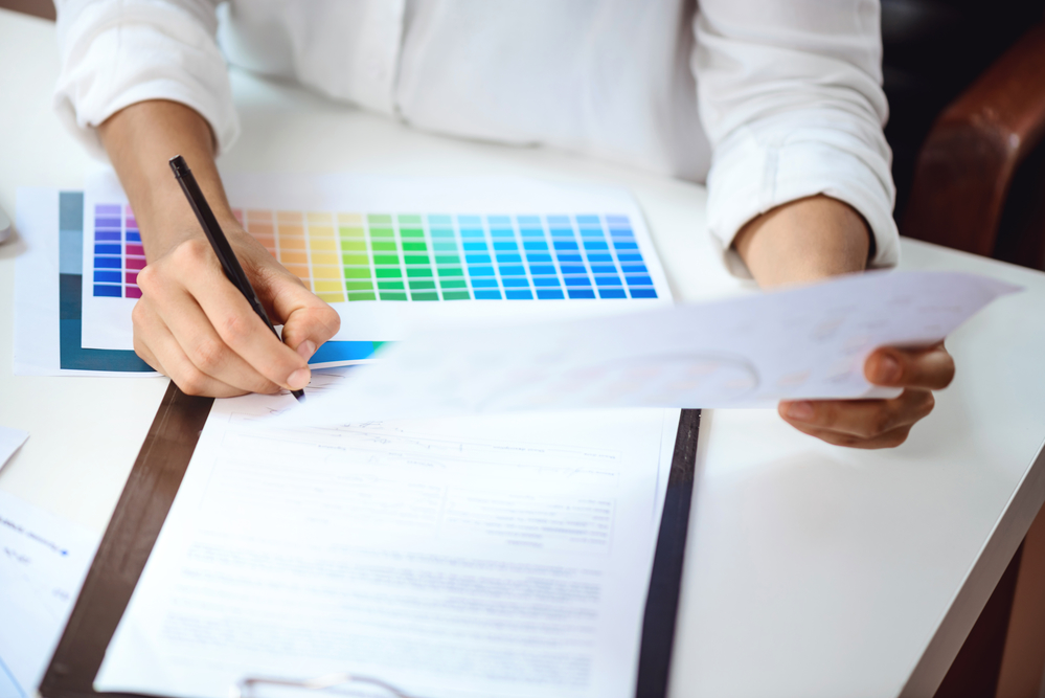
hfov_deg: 19.4
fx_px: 3049
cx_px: 522
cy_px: 349
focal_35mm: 105
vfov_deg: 13.1
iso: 160
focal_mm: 105
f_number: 3
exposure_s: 1/160
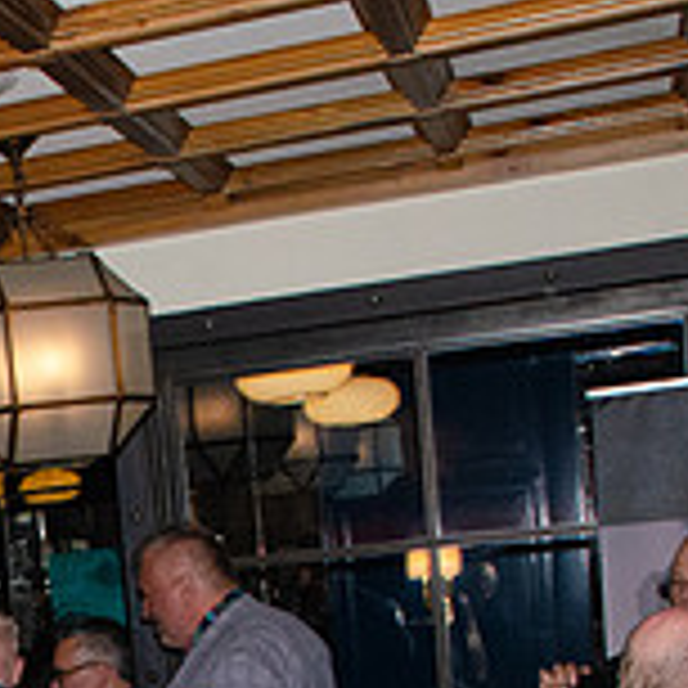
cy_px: 818
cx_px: -315
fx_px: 1956
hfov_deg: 18.0
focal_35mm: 87
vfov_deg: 18.9
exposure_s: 1/80
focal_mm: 18
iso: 2500
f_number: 14
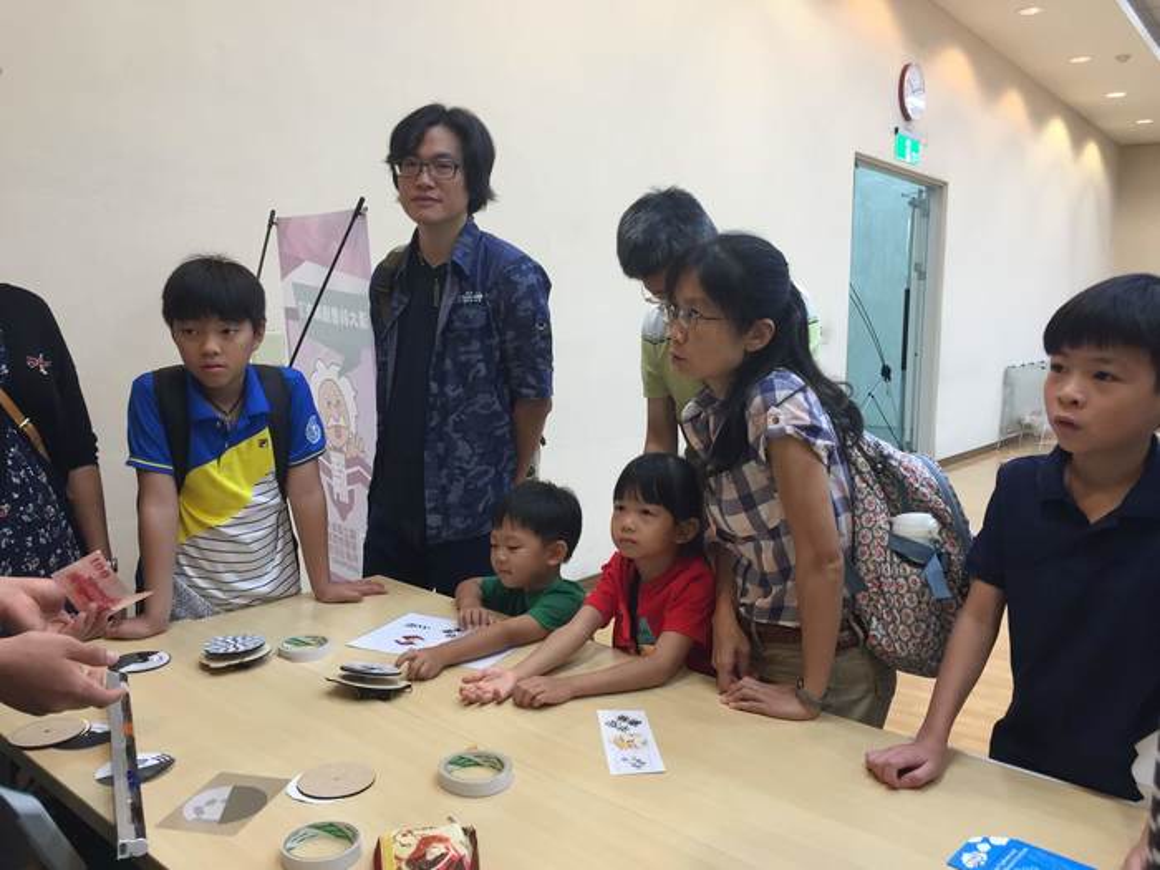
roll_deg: -1.3
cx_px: 580
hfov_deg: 61.7
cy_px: 435
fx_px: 972
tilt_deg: -8.1
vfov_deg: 48.2
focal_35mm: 29
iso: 64
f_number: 2.2
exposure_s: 1/30
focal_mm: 4.15
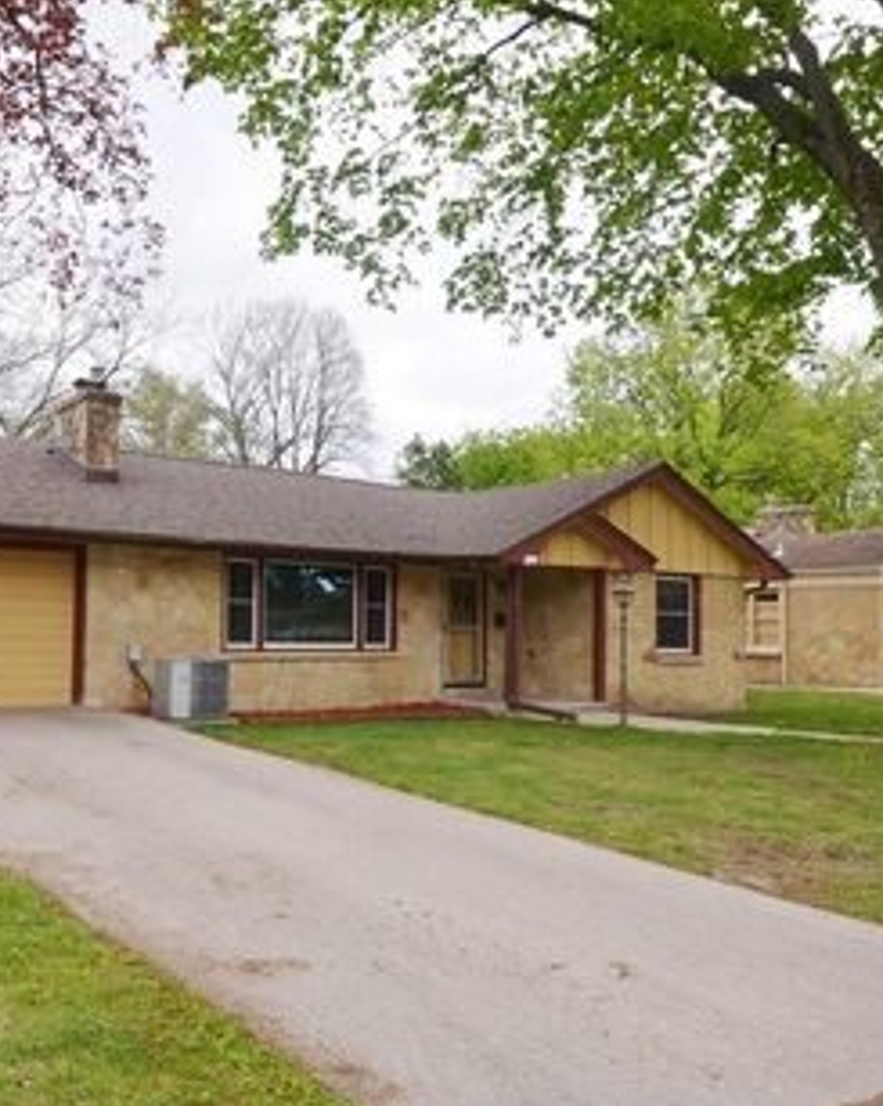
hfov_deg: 48.0
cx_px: 299
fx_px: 974
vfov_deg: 59.1
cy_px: 593
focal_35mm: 30
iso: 100
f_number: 6.3
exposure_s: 1/200
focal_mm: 13
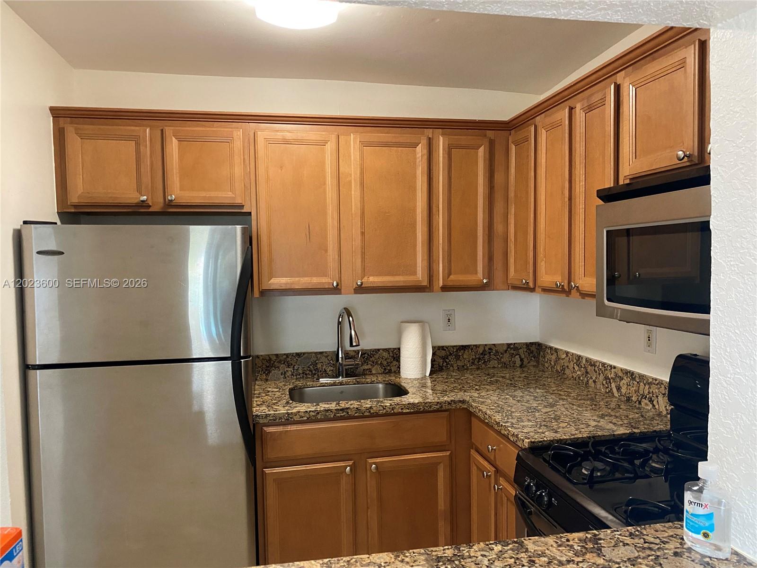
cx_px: 378
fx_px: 569
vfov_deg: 53.1
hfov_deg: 67.3
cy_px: 284
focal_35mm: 26
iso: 200
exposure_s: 1/60
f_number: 1.8
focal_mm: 4.25
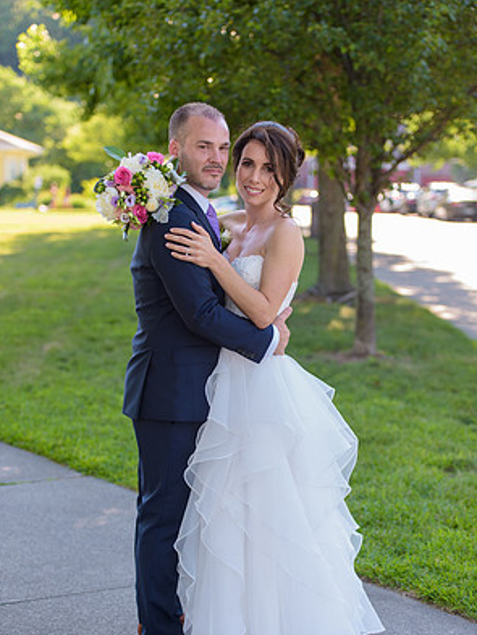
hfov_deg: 19.1
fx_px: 1414
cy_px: 362
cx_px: 236
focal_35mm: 77
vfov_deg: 25.3
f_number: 3.2
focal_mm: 70
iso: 200
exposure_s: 1/250
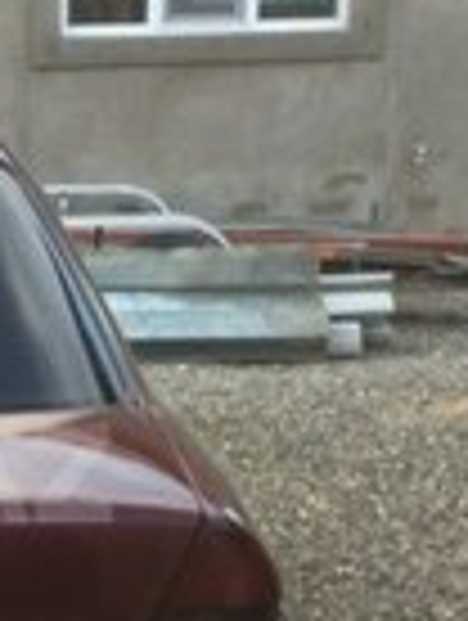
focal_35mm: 104
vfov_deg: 18.7
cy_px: 472
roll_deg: +4.3
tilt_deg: -18.1
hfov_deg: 13.5
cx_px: -234
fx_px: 1869
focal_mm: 4.15
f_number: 2.2
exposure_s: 1/50
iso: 40
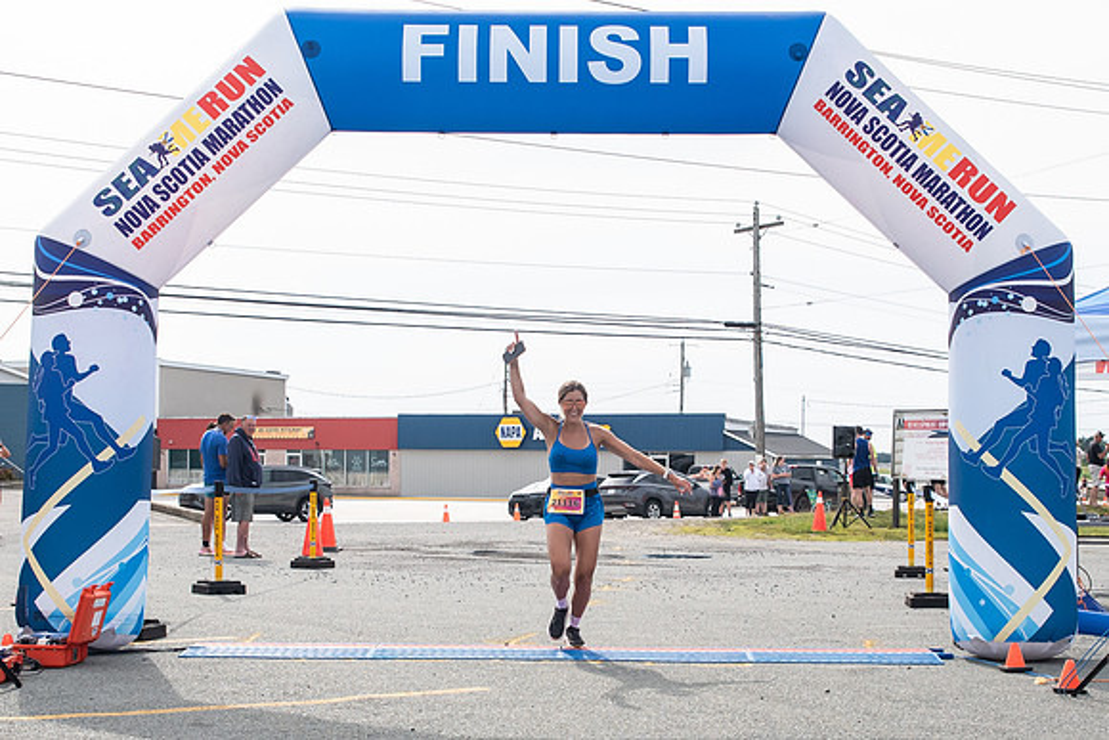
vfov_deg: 23.9
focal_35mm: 57
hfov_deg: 35.3
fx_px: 1743
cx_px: 554
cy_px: 439
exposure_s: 1/3200
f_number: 4
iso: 800
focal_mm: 32
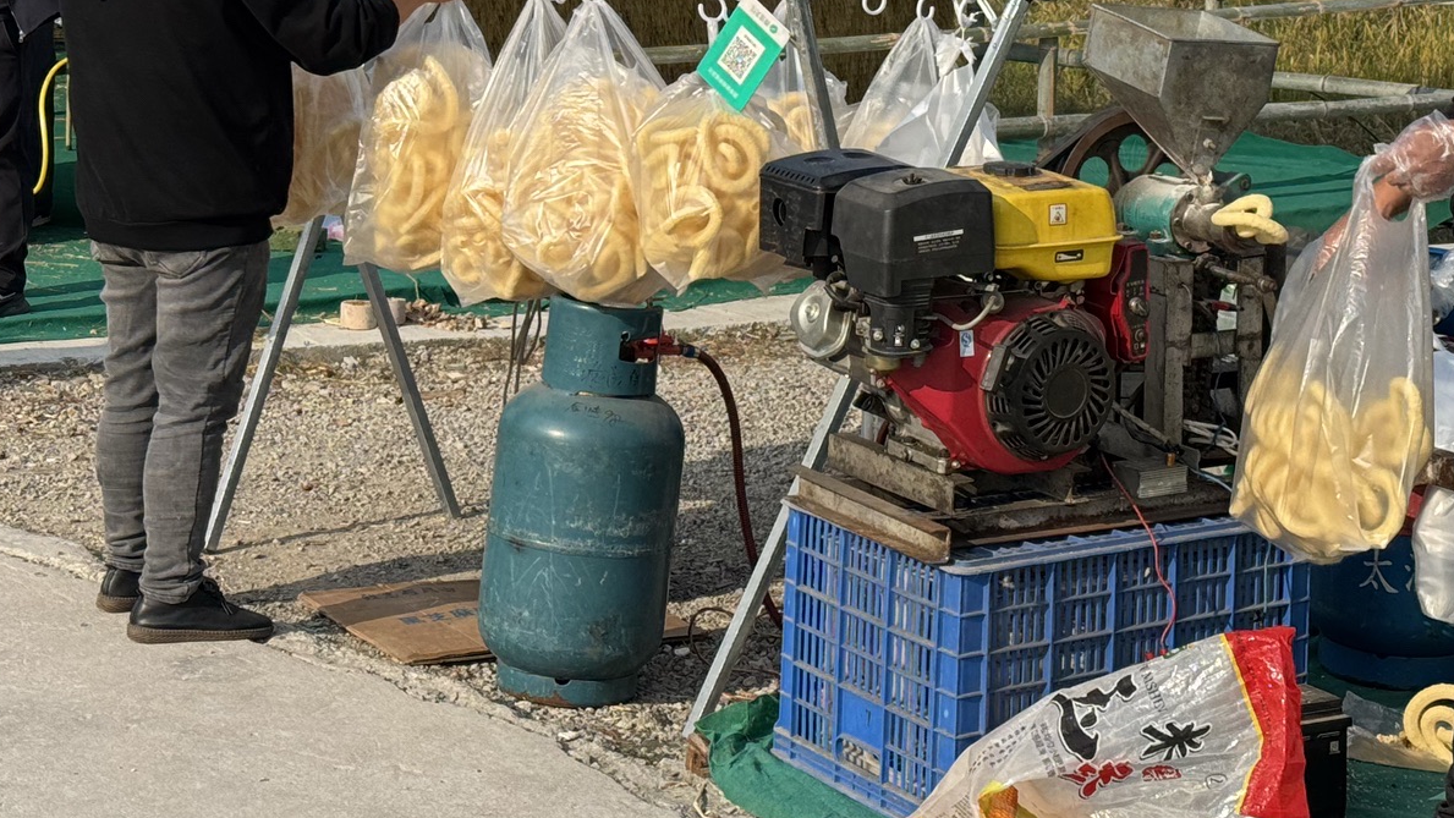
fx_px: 3393
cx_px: 735
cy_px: 103
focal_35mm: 88
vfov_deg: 13.6
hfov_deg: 24.2
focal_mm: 6.76
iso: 64
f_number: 1.78
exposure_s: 1/3817
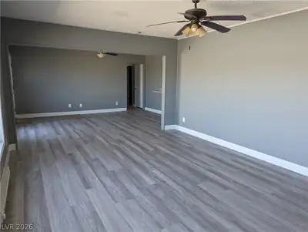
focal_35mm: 24
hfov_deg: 71.5
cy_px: 116
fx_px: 214
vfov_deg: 56.9
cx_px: 154
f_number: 1.85
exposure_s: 1/44.6
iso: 44
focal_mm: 6.81
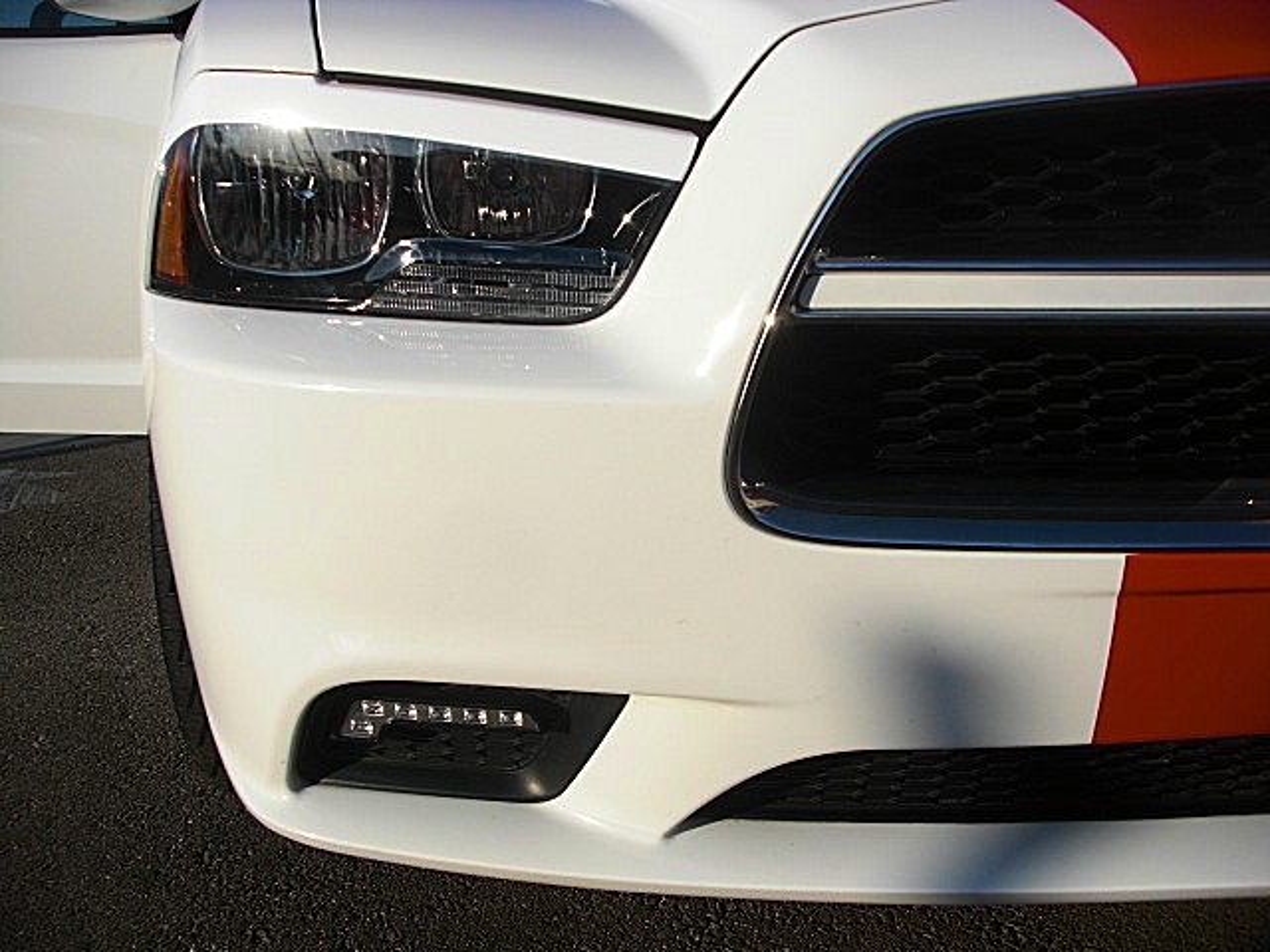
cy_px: 476
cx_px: 635
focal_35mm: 36
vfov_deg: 39.7
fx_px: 1321
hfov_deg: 51.4
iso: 50
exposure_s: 1/200
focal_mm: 6.3
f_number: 7.9
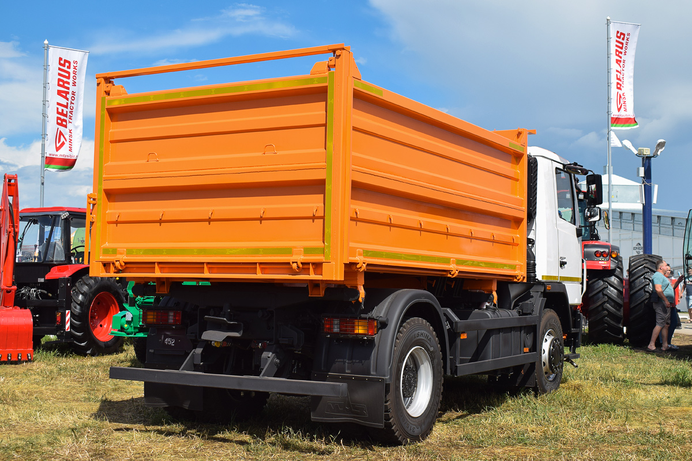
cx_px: 346
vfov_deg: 30.8
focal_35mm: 44
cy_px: 230
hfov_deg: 45.0
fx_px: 836
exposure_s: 1/500
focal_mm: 29
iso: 100
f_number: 6.3
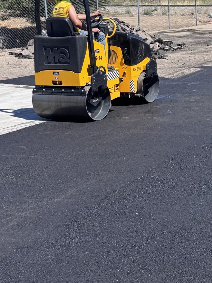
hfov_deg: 19.2
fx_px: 572
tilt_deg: -6.6
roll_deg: +0.1
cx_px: 284
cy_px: 75
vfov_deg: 27.5
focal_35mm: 70
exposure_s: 1/4049
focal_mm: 6.76
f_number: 1.78
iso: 80
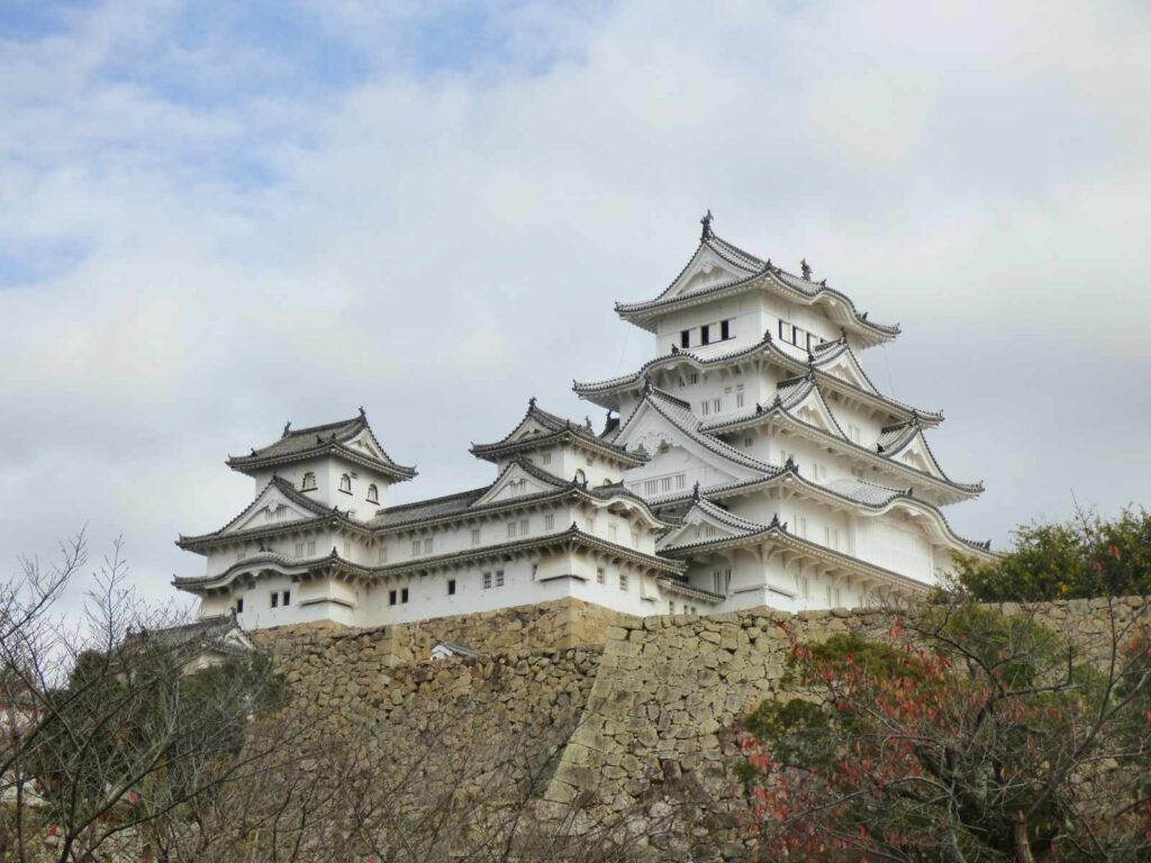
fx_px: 2195
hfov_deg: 29.4
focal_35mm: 66
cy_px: 432
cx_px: 576
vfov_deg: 22.3
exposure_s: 1/1000
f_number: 4.2
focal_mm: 11.21
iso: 160
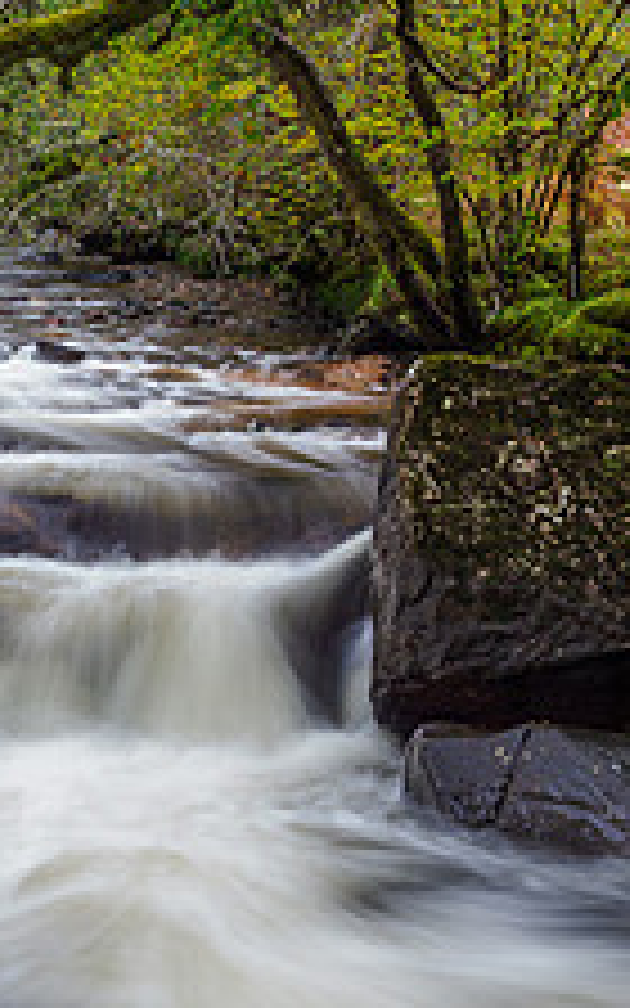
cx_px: 171
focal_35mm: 66
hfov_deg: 19.6
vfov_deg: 30.6
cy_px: 740
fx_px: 1813
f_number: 11
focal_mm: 12
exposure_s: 1
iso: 64
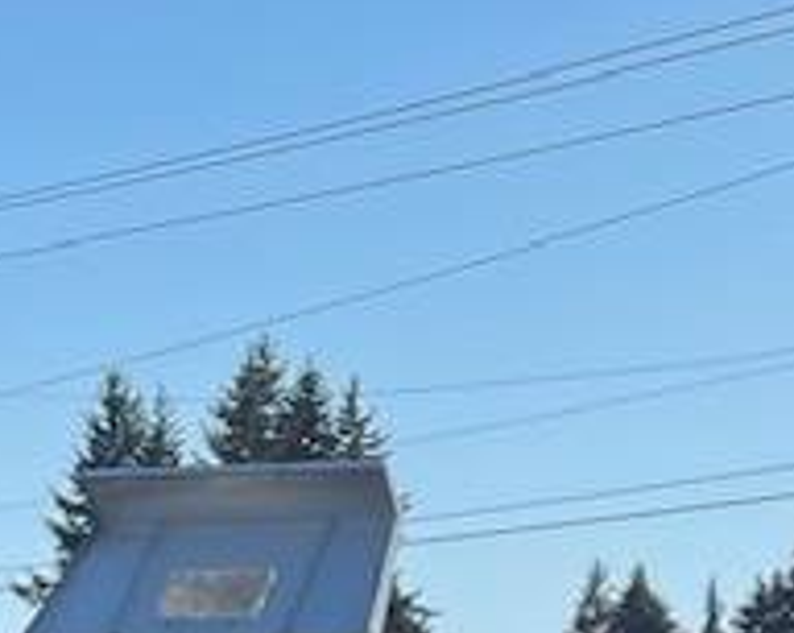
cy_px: 1572
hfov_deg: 11.8
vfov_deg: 8.5
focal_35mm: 163
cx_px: 99
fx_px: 3825
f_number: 1.6
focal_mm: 5.1
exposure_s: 1/1642
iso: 32
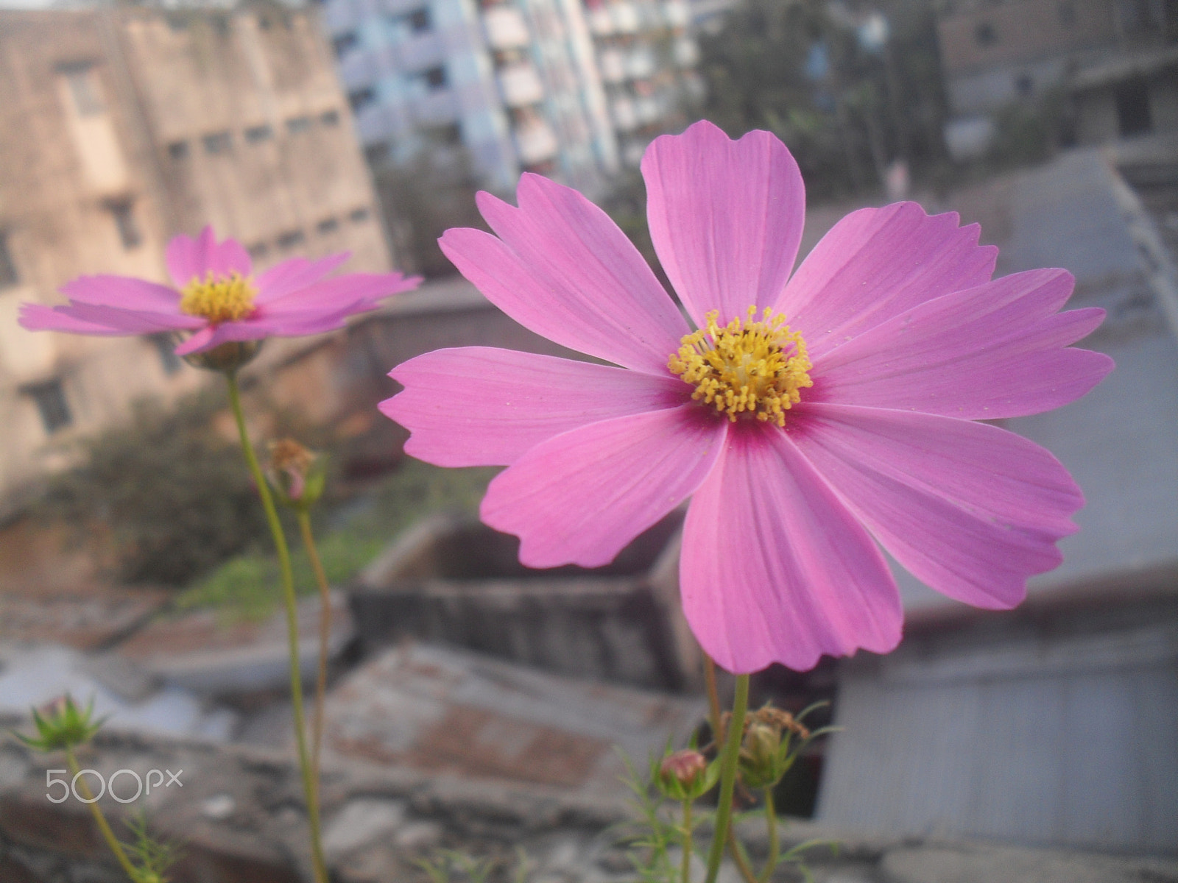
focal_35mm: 35
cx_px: 589
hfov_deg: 52.6
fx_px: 1191
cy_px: 442
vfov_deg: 40.7
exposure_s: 1/60
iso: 100
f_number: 3.2
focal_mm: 6.3
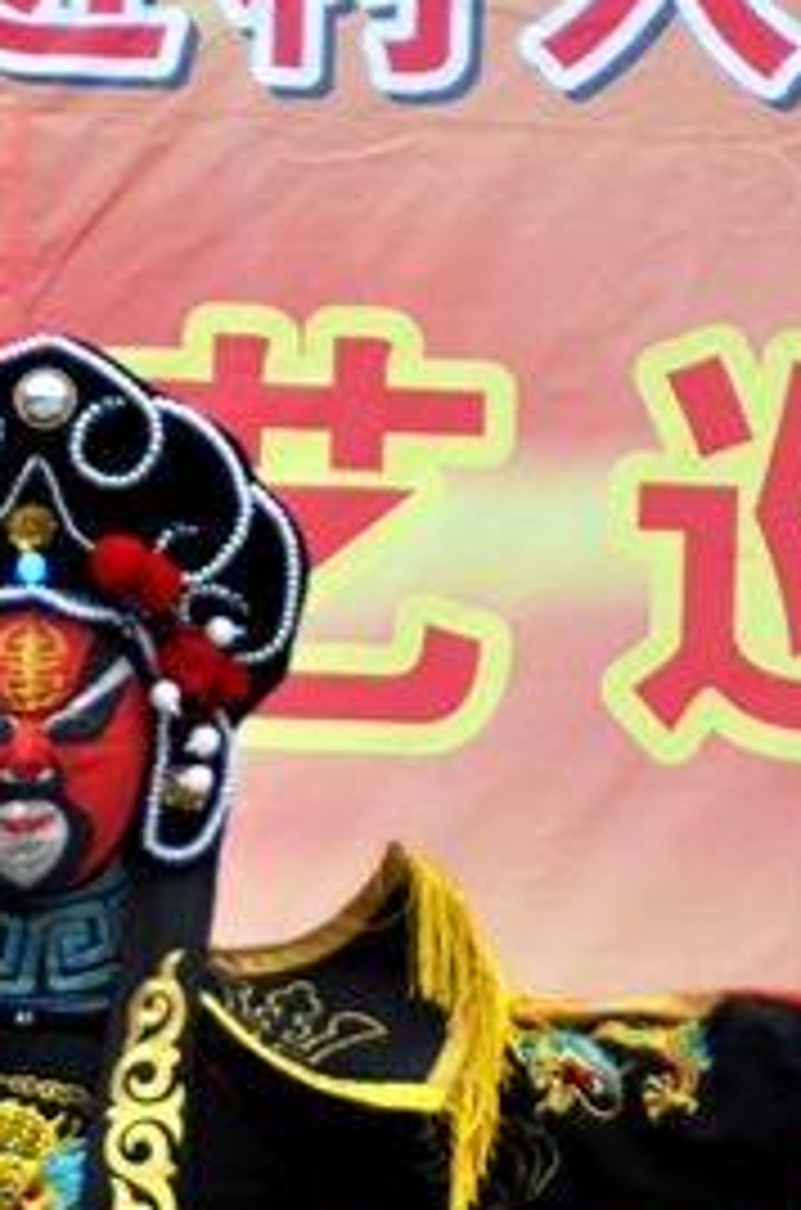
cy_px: 1505
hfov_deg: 3.9
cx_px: 50
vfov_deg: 5.8
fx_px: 11842
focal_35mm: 353
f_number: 5.6
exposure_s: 1/320
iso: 200
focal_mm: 70
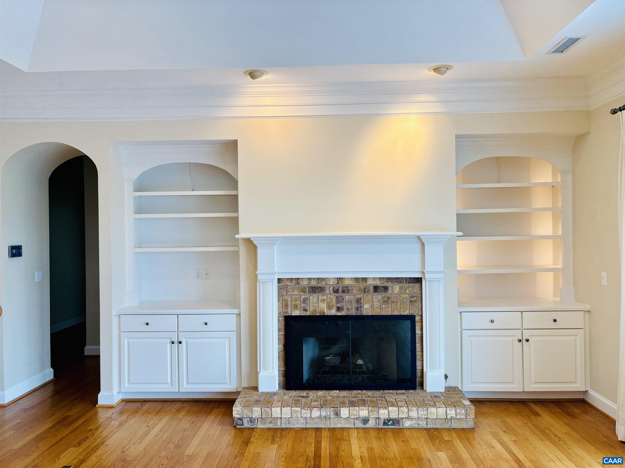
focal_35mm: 26
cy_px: 234
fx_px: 469
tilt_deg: +0.6
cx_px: 312
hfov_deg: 67.3
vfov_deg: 53.1
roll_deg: +1.4
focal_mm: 5.96
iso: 80
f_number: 1.6
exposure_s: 1/120
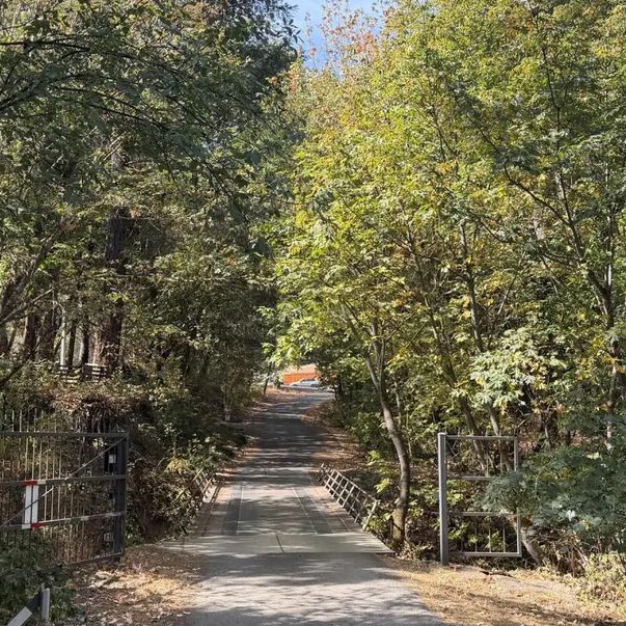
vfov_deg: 35.4
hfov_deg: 35.3
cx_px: 284
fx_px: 982
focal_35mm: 48
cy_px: 313
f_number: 1.78
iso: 100
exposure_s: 1/1005
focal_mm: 6.76
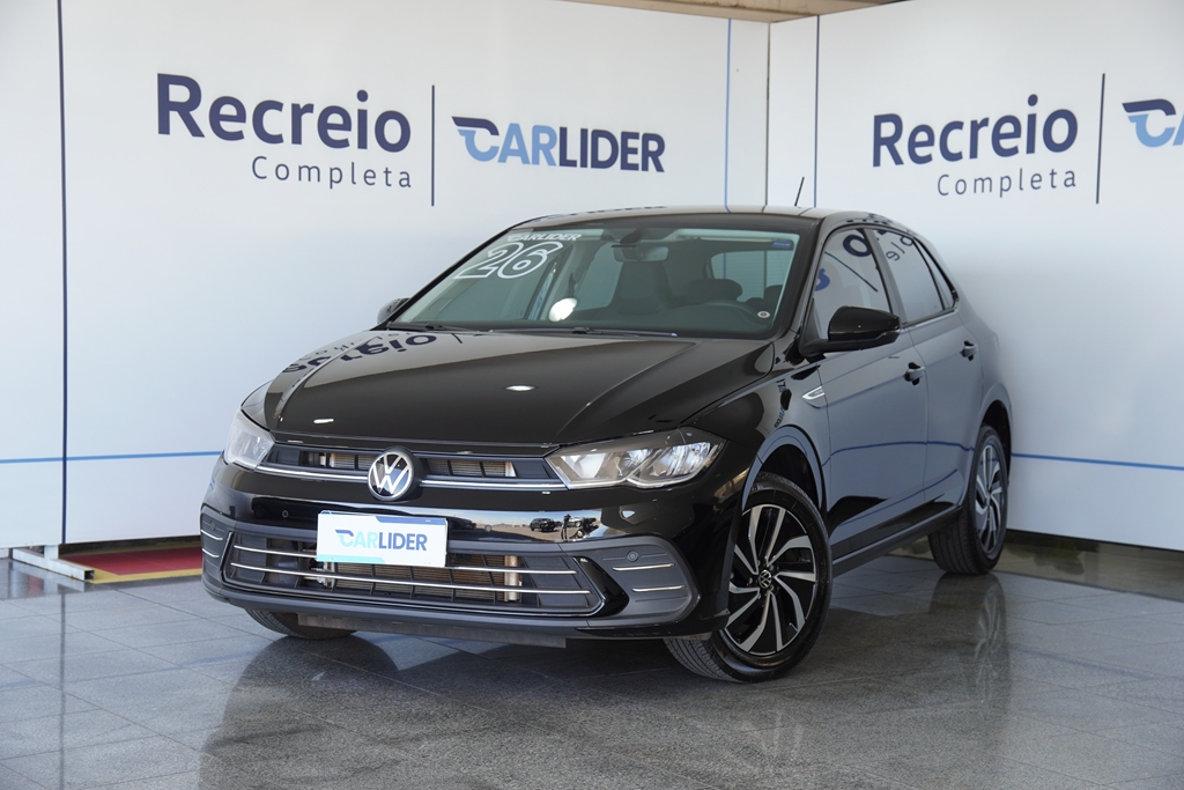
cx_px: 592
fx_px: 1973
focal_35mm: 60
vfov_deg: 22.6
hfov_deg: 33.4
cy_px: 395
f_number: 4
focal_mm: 40
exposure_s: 1/80
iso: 160
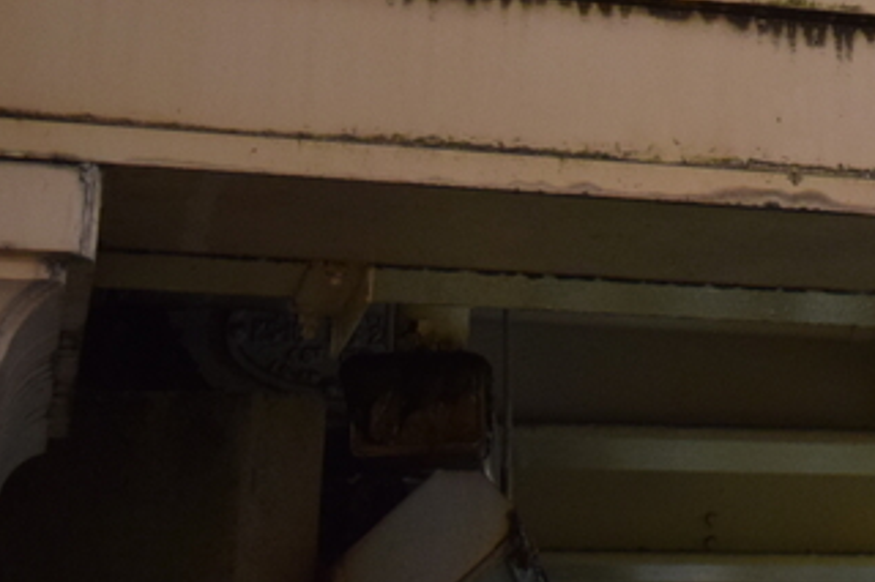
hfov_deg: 13.7
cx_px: 1545
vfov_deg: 10.0
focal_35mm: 135
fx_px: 3279
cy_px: -66
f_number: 4
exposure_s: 1/60
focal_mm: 24
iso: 900
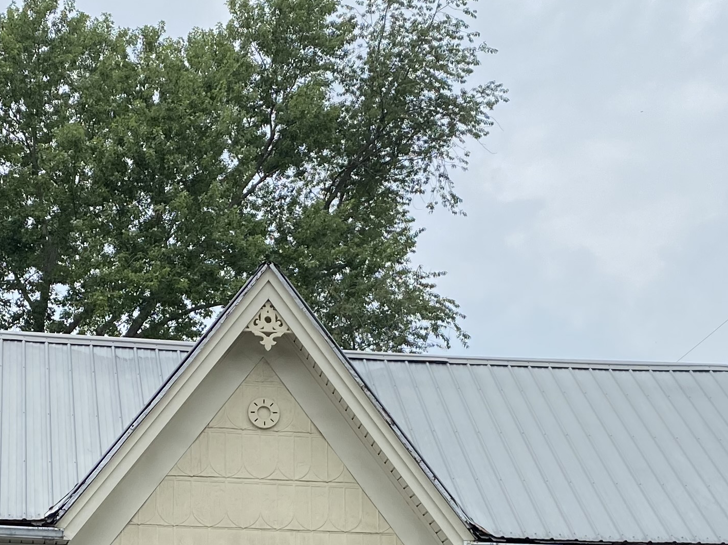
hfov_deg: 26.2
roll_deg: +0.9
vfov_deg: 19.3
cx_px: 253
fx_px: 1556
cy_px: 549
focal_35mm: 74
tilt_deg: +10.2
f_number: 1.8
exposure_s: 1/1866
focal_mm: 4.25
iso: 32
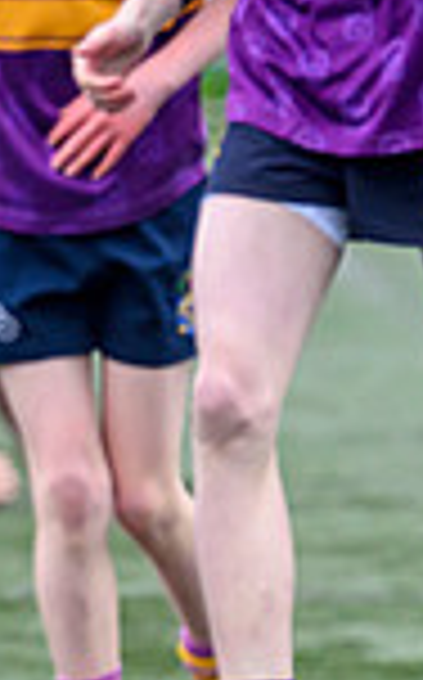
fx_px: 18072
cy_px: 241
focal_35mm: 977
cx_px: -892
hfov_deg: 1.3
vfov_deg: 2.2
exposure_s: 1/1600
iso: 1000
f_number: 4
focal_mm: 180
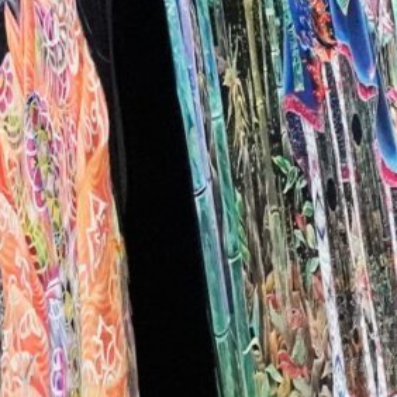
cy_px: -71
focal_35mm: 244
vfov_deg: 7.1
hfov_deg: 6.8
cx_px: 938
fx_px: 3166
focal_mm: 27
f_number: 4.5
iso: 6400
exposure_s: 1/100
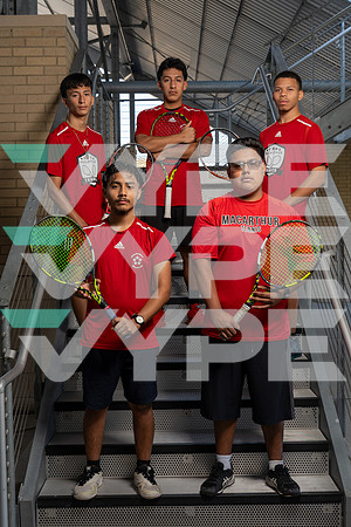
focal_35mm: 48
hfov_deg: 28.1
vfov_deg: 41.1
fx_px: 702
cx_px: 176
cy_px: 264
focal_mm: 48
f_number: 8
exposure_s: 1/250
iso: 250
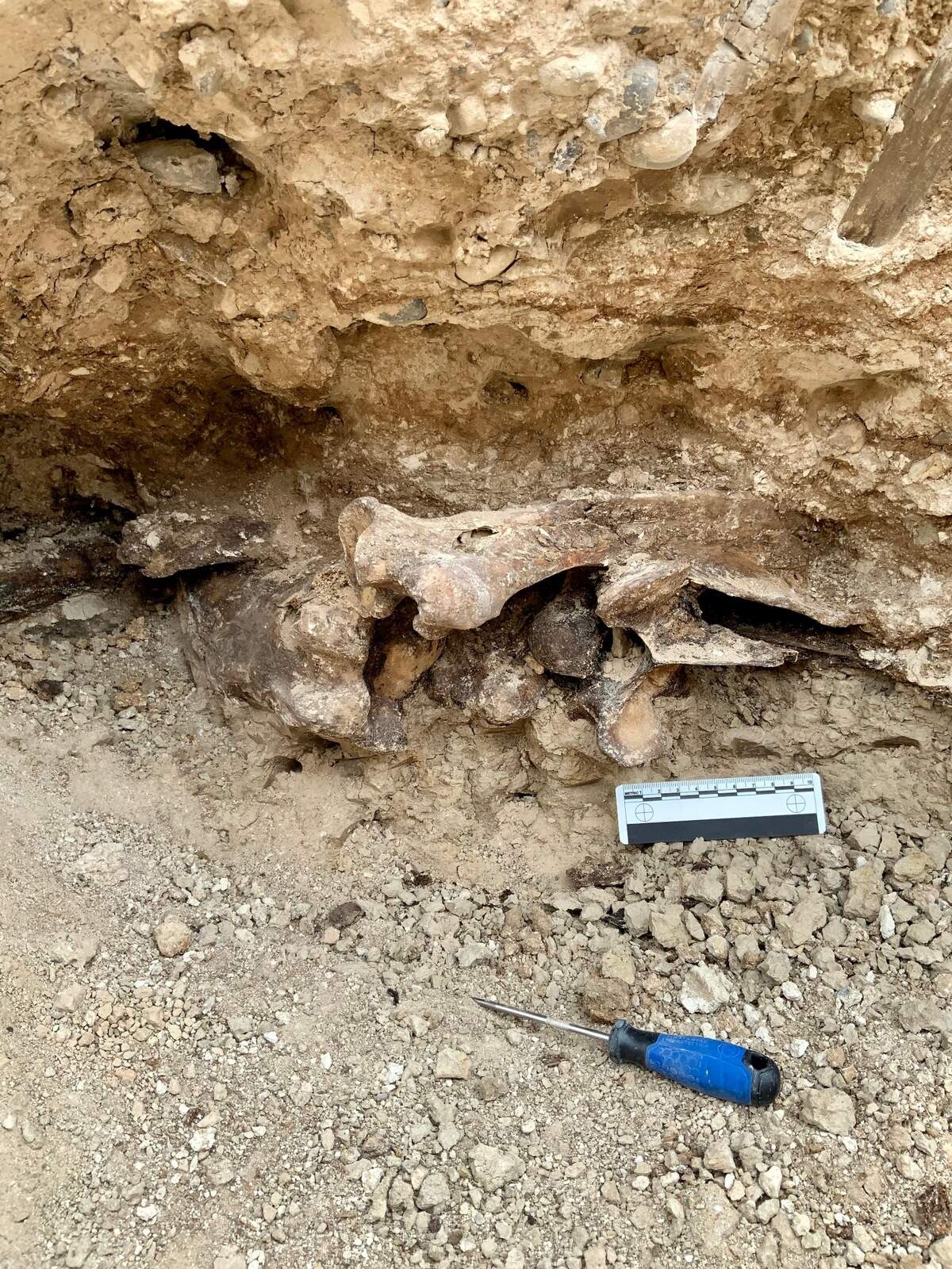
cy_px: 634
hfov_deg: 48.2
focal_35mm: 29
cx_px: 476
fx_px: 1063
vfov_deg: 61.7
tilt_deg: -16.7
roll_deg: +0.2
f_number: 1.8
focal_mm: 3
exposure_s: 1/122
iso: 16
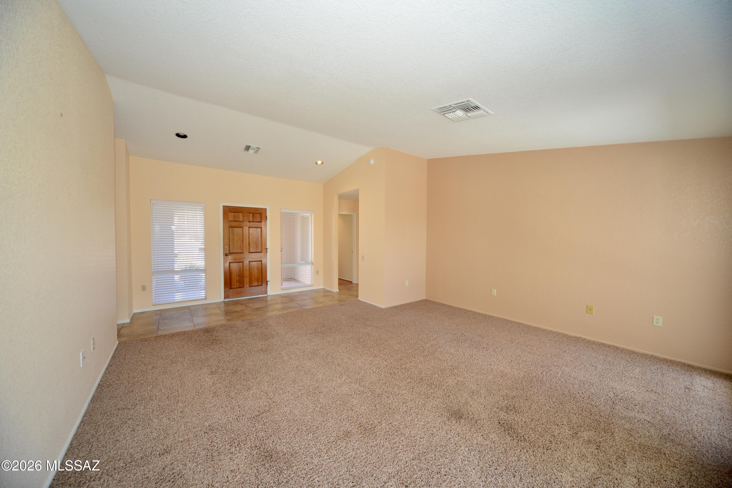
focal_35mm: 12
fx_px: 244
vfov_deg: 90.0
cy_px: 244
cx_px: 366
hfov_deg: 112.6
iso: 800
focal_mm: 12
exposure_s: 1/60
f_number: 7.1
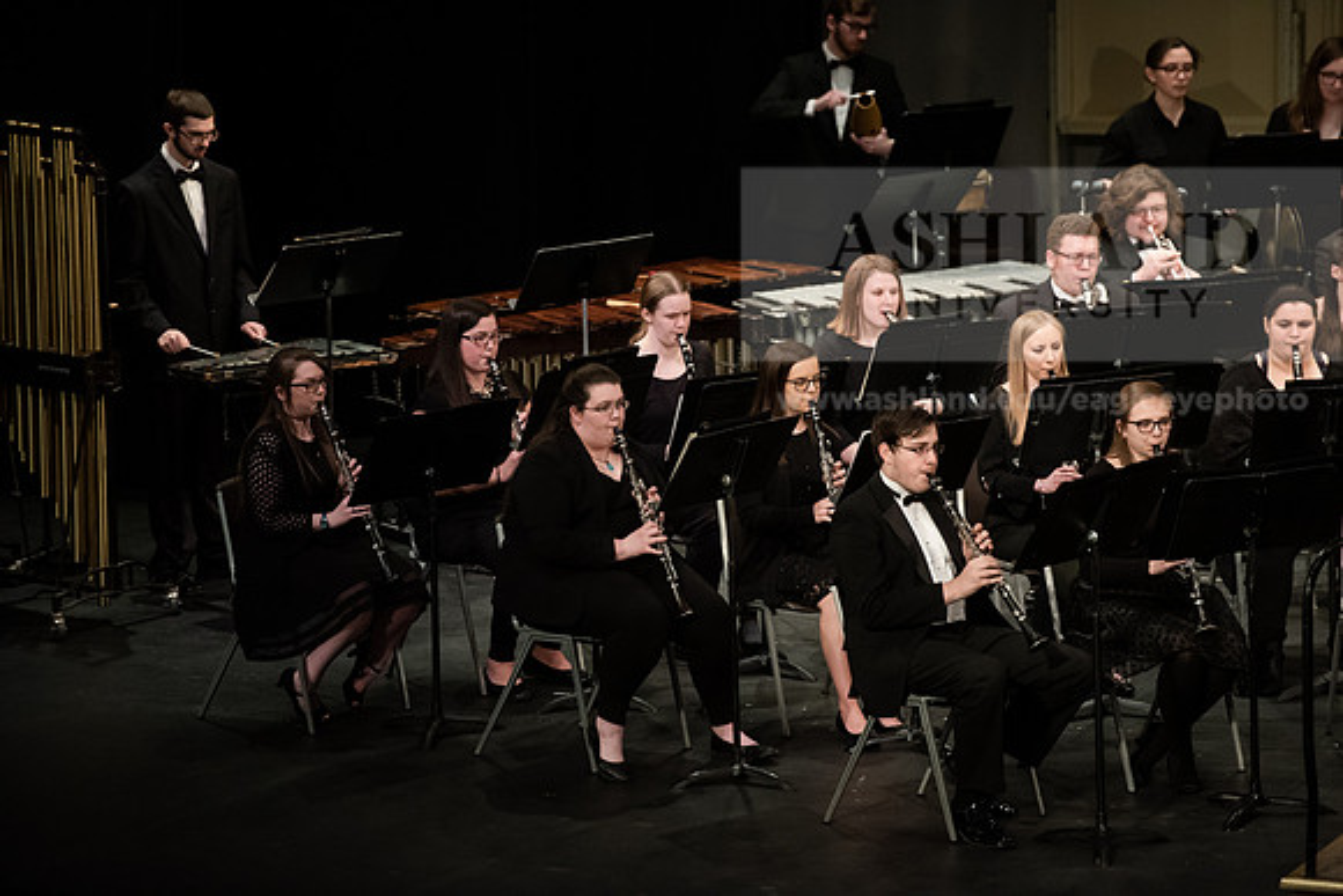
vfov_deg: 7.2
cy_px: 448
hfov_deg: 10.8
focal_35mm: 190
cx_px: 672
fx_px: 7089
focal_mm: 190
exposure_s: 1/200
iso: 3200
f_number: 3.2
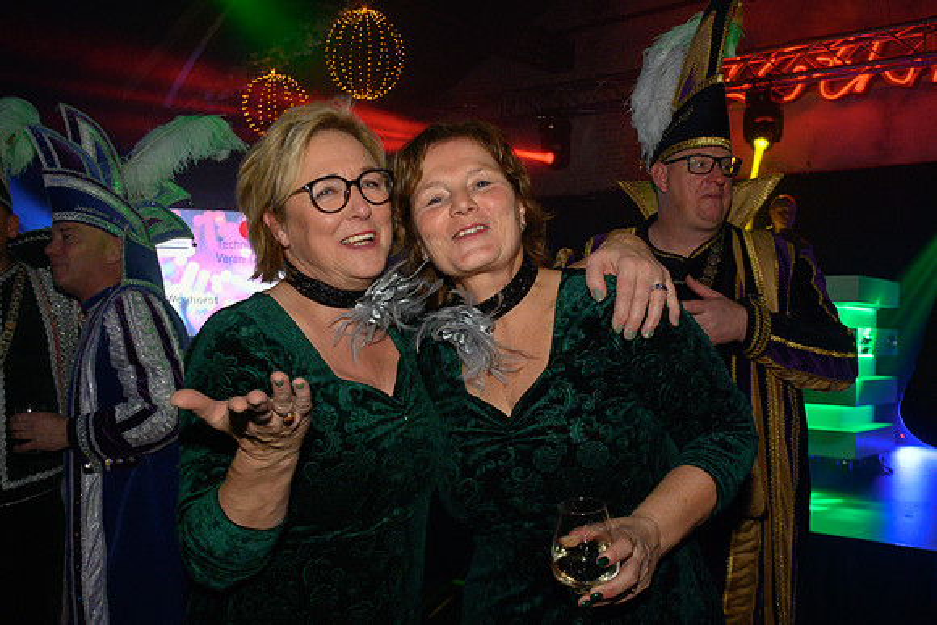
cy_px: 323
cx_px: 506
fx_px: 973
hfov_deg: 51.4
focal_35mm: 37
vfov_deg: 35.6
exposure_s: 1/160
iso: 640
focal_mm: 23
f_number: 5
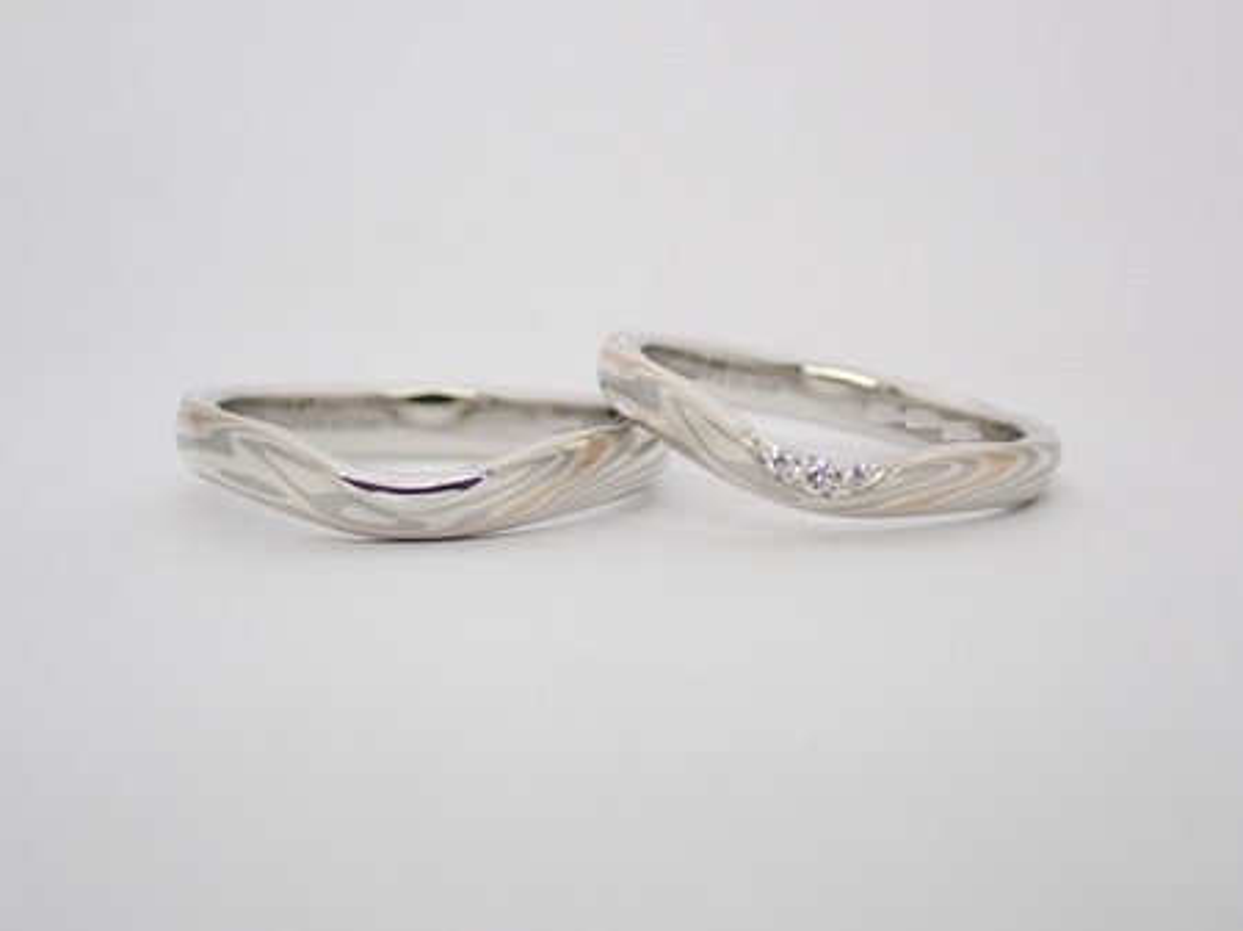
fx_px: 2763
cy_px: 466
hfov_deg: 25.3
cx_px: 622
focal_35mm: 77
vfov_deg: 19.1
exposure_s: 1/125
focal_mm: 13.65
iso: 200
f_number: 4.1
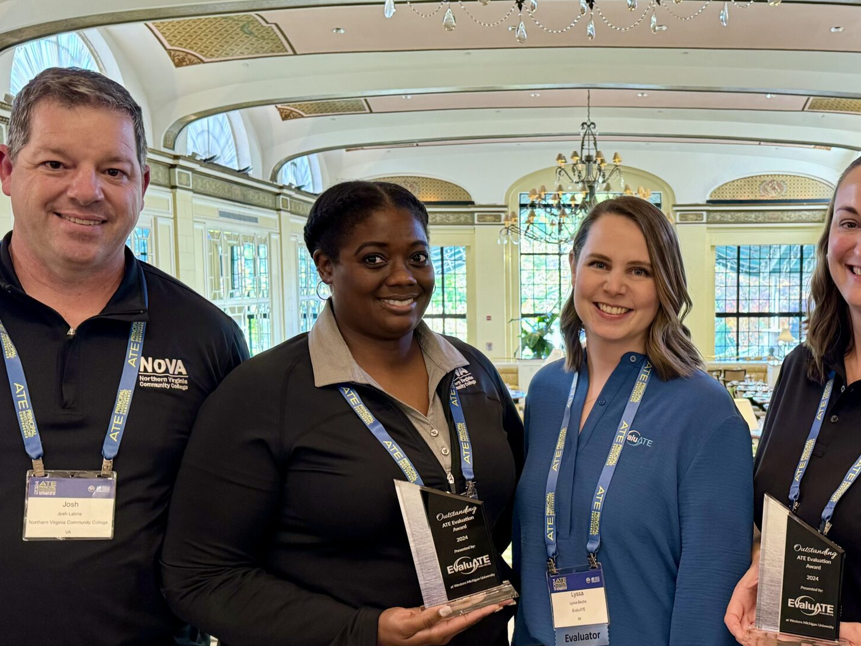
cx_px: 596
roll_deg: +0.4
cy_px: 366
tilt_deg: -5.7
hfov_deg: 43.9
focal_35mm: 42
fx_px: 1045
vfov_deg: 34.3
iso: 250
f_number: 1.78
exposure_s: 1/60
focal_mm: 6.76
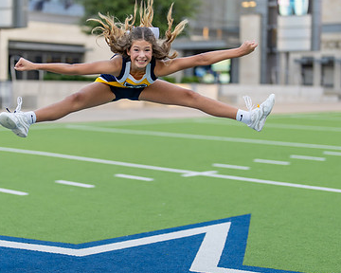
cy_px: 126
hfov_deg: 23.5
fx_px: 817
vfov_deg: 18.9
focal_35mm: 81
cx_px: 148
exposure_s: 1/1250
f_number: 1.2
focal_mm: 50
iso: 200
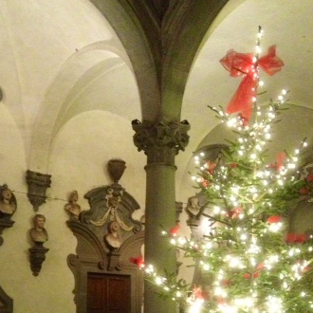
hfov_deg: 28.6
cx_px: 155
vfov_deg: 27.3
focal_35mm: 60
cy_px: 298
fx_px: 614
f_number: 2.4
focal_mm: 4.28
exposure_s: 1/15
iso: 800
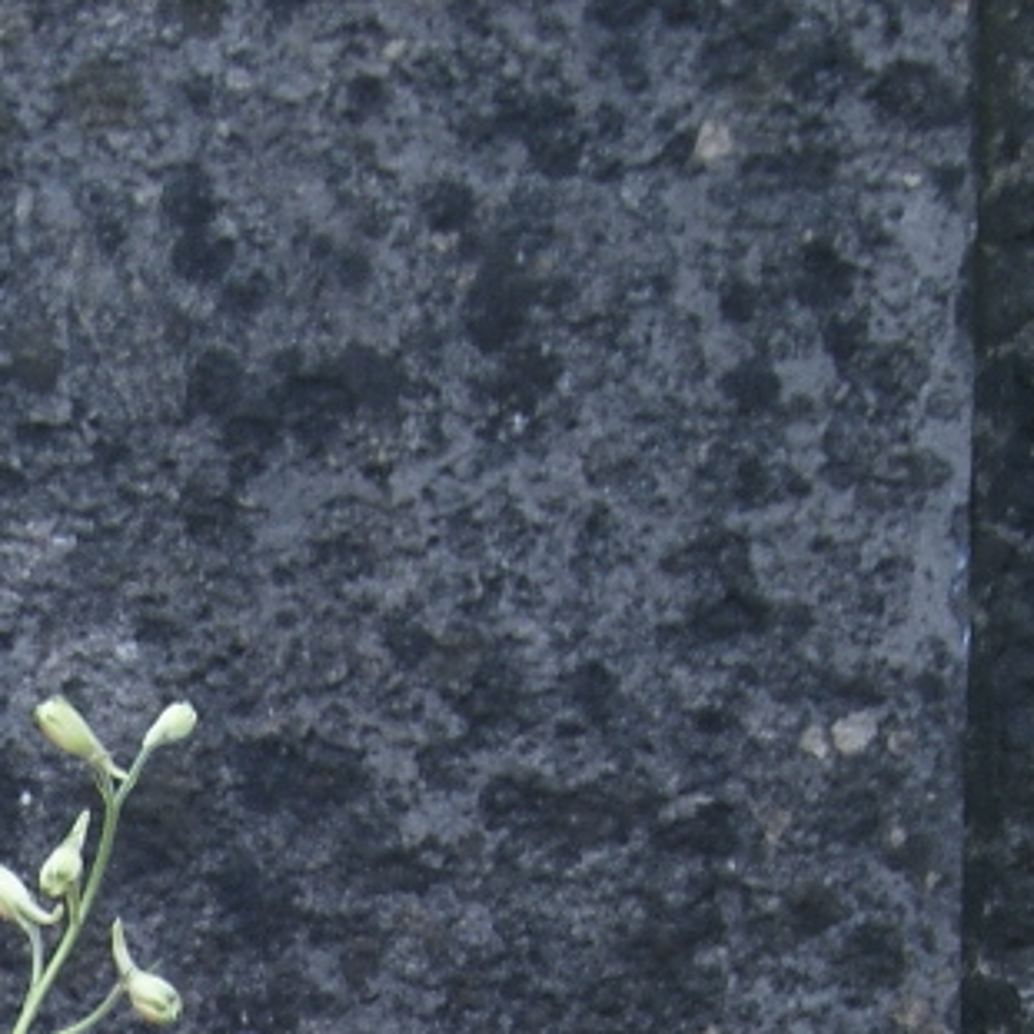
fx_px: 6387
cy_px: 1975
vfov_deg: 8.8
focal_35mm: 189
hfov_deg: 9.1
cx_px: -439
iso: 100
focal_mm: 24
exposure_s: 1/50
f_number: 4.5
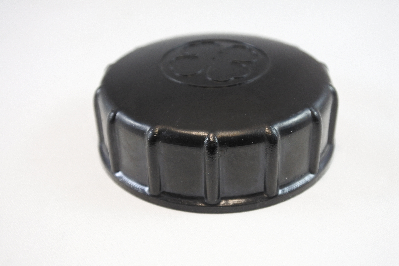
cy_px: 133
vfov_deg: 30.5
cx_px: 200
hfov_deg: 44.5
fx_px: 488
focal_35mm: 44
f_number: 4.5
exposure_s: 1/125
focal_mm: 16.5
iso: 560
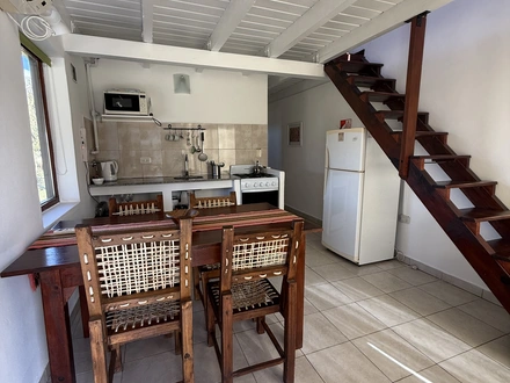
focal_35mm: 14
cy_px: 192
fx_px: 206
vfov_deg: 85.7
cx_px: 255
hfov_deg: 102.1
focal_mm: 2.22
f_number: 2.2
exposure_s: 1/99
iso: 50
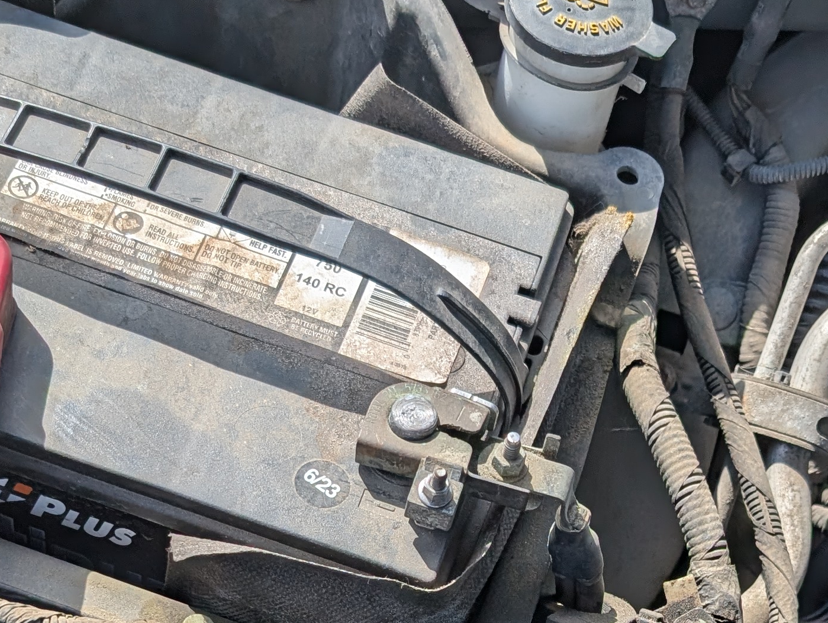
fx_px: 1677
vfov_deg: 19.6
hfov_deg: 27.7
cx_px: 395
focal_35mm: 70
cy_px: 784
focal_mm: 6.9
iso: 20
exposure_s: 1/760
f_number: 1.68
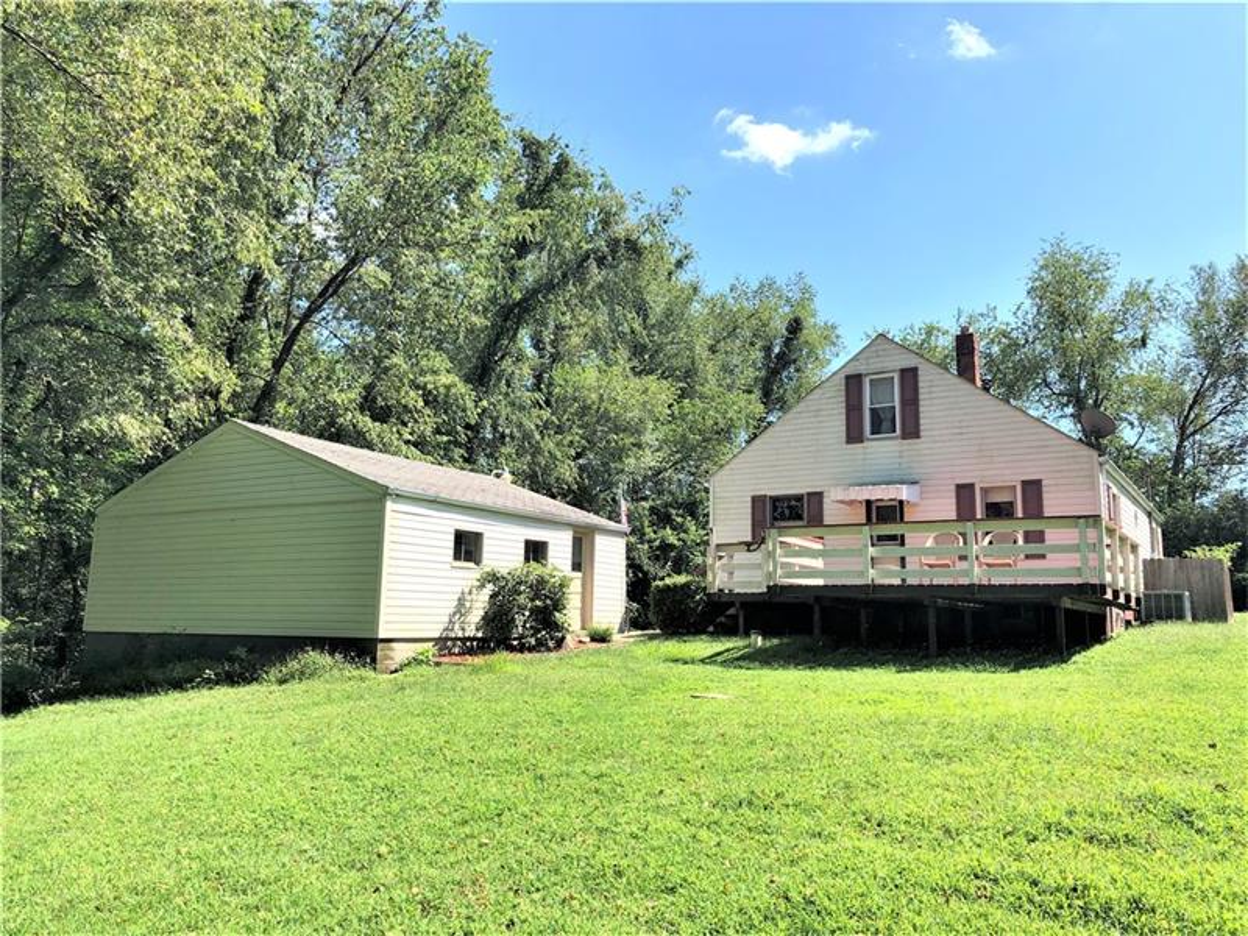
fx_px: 1009
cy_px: 468
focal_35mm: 28
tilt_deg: +8.9
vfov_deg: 49.7
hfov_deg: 63.4
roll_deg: -1.2
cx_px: 624
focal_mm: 4
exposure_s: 1/1143
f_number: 1.8
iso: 20
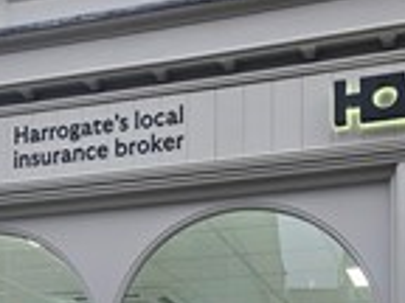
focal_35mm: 82
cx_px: 158
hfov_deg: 23.8
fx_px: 959
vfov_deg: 17.0
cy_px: 387
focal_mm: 5.4
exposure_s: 1/100
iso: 125
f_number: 1.8
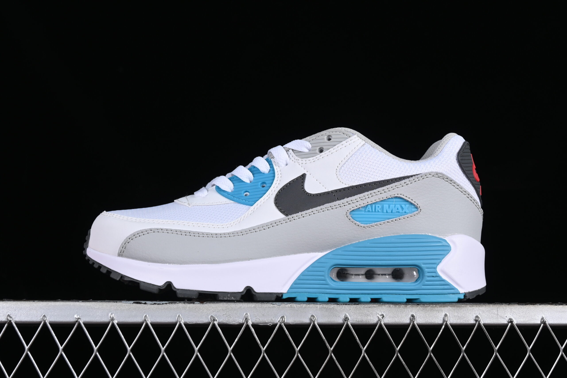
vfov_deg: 18.2
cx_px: 284
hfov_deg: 27.0
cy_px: 189
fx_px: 1181
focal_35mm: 75
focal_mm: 50
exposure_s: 1/80
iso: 160
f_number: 8
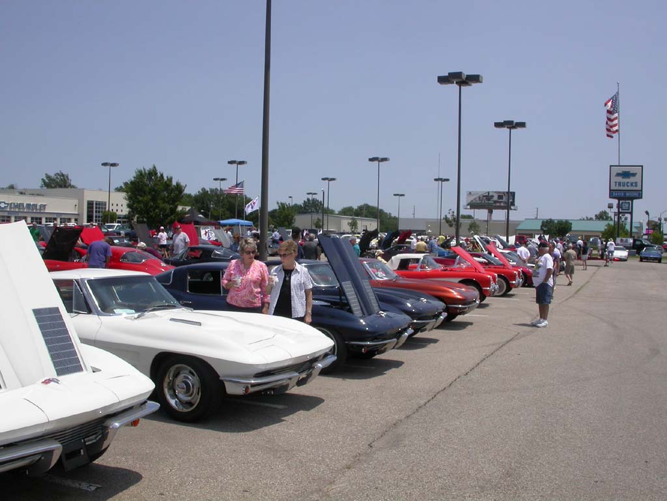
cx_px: 334
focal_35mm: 38
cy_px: 250
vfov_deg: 37.7
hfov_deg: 49.0
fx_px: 732
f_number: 7.5
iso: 100
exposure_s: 1/579
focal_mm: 7.85
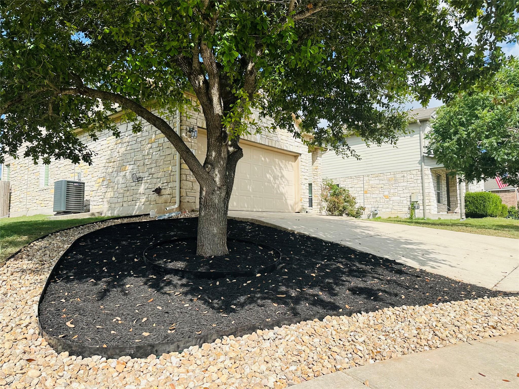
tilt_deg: +5.6
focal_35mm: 24
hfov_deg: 71.6
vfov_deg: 56.8
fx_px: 360
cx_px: 260
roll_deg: +0.1
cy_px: 194
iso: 80
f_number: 1.78
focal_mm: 6.86
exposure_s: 1/4016
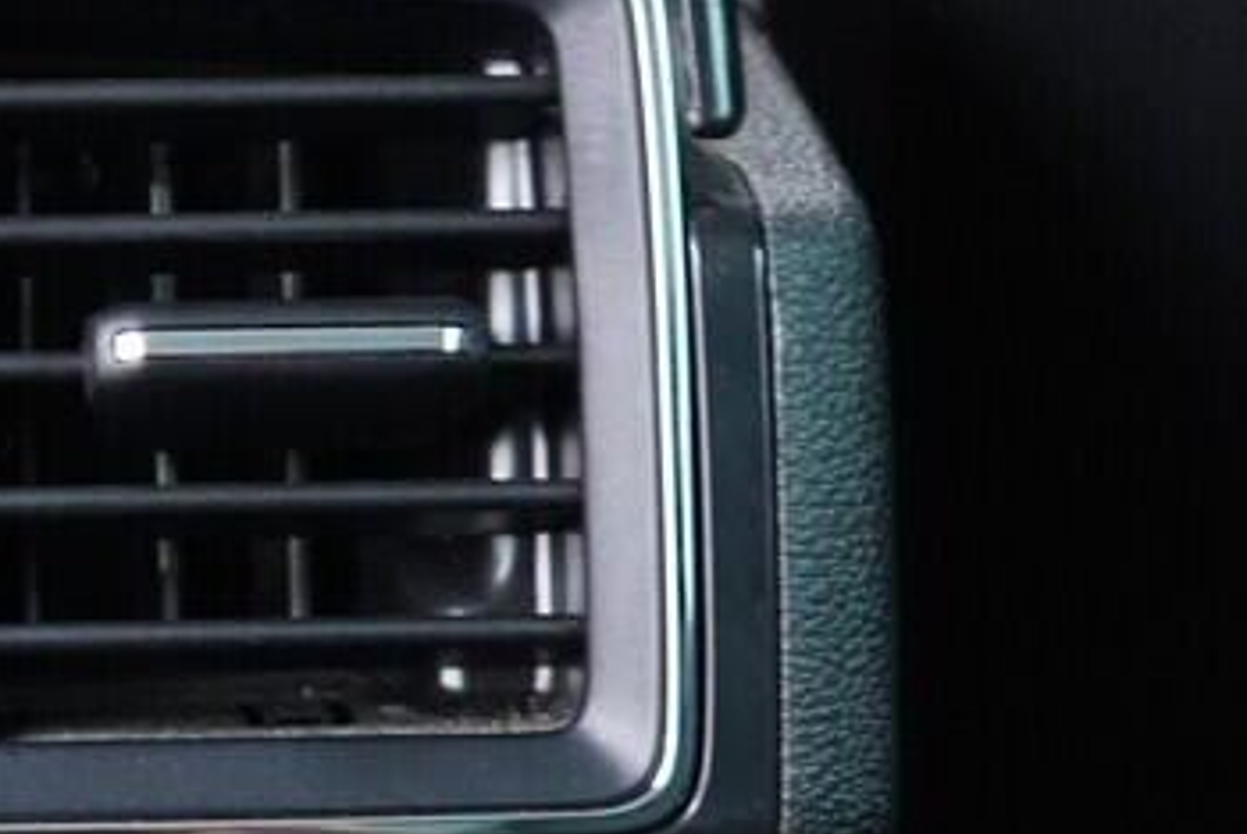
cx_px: -192
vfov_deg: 9.3
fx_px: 5131
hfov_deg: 13.5
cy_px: 677
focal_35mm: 148
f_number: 2.8
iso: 1250
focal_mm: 24
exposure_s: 1/40
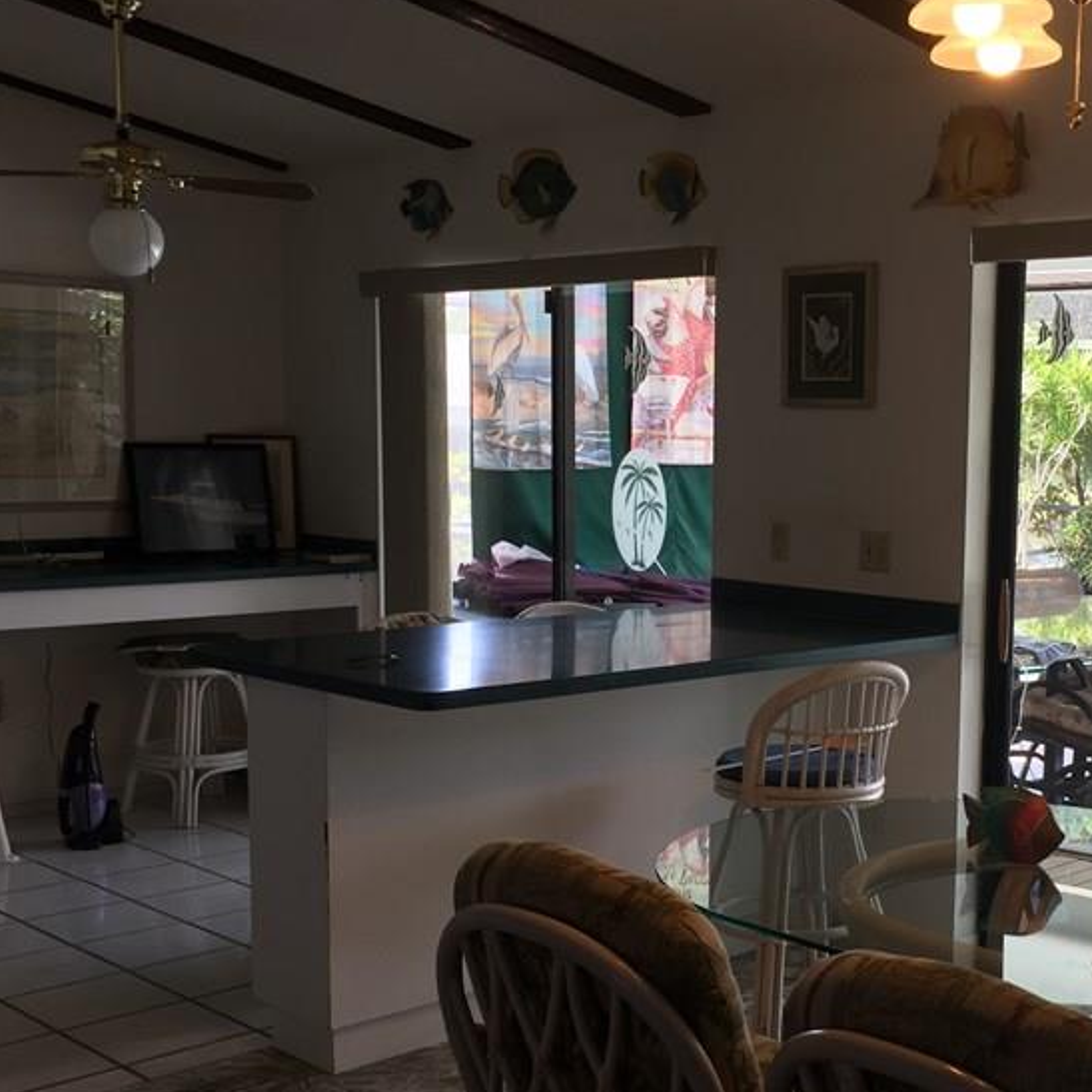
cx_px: 822
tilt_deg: -9.3
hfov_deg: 34.6
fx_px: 1713
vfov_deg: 35.2
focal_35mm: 48
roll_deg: -2.3
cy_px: 659
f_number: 2.2
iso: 32
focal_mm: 4.15
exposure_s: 1/40
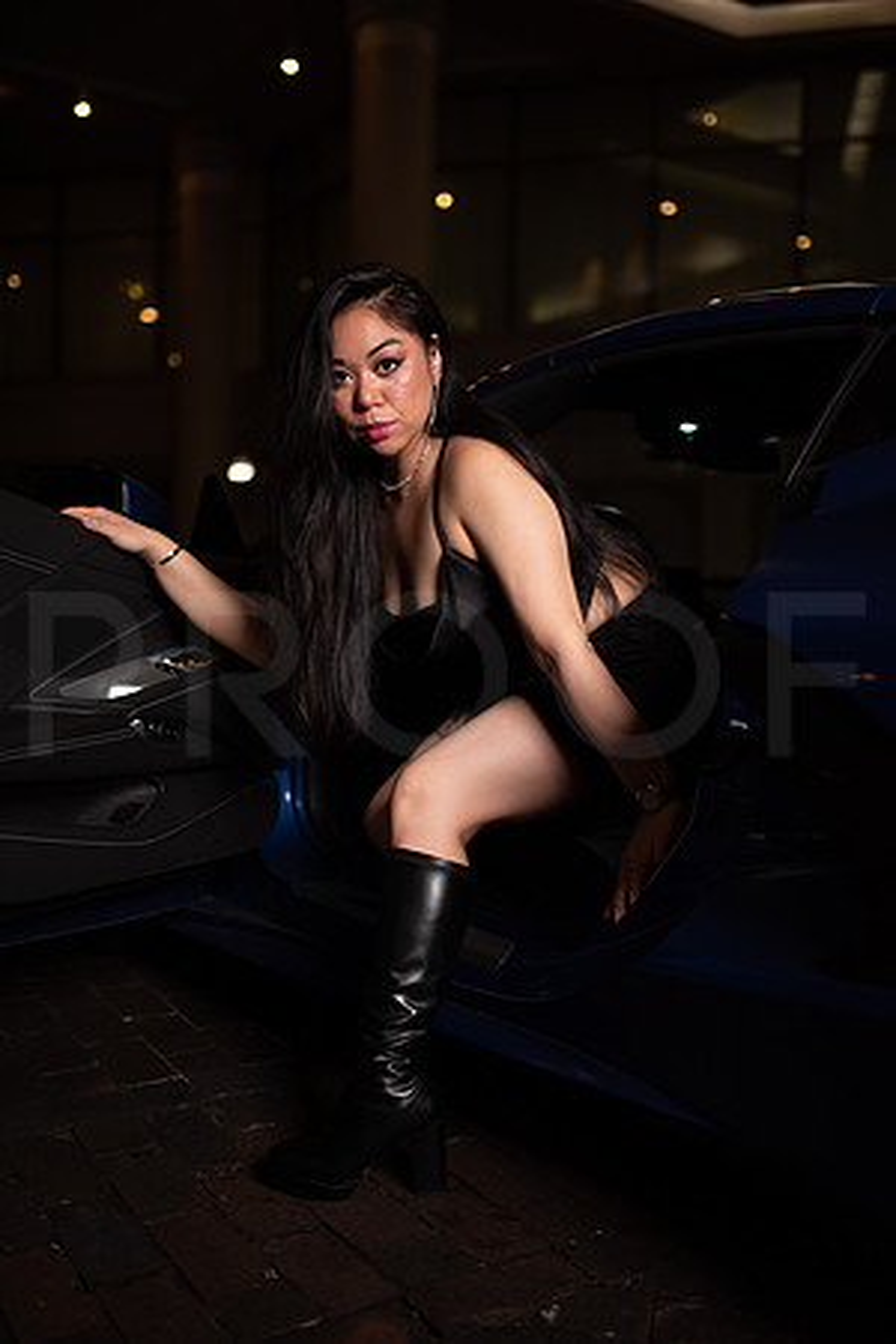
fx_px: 1307
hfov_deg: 37.9
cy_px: 672
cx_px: 448
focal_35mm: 35
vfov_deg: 54.4
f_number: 1.4
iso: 500
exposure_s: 1/640
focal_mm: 35
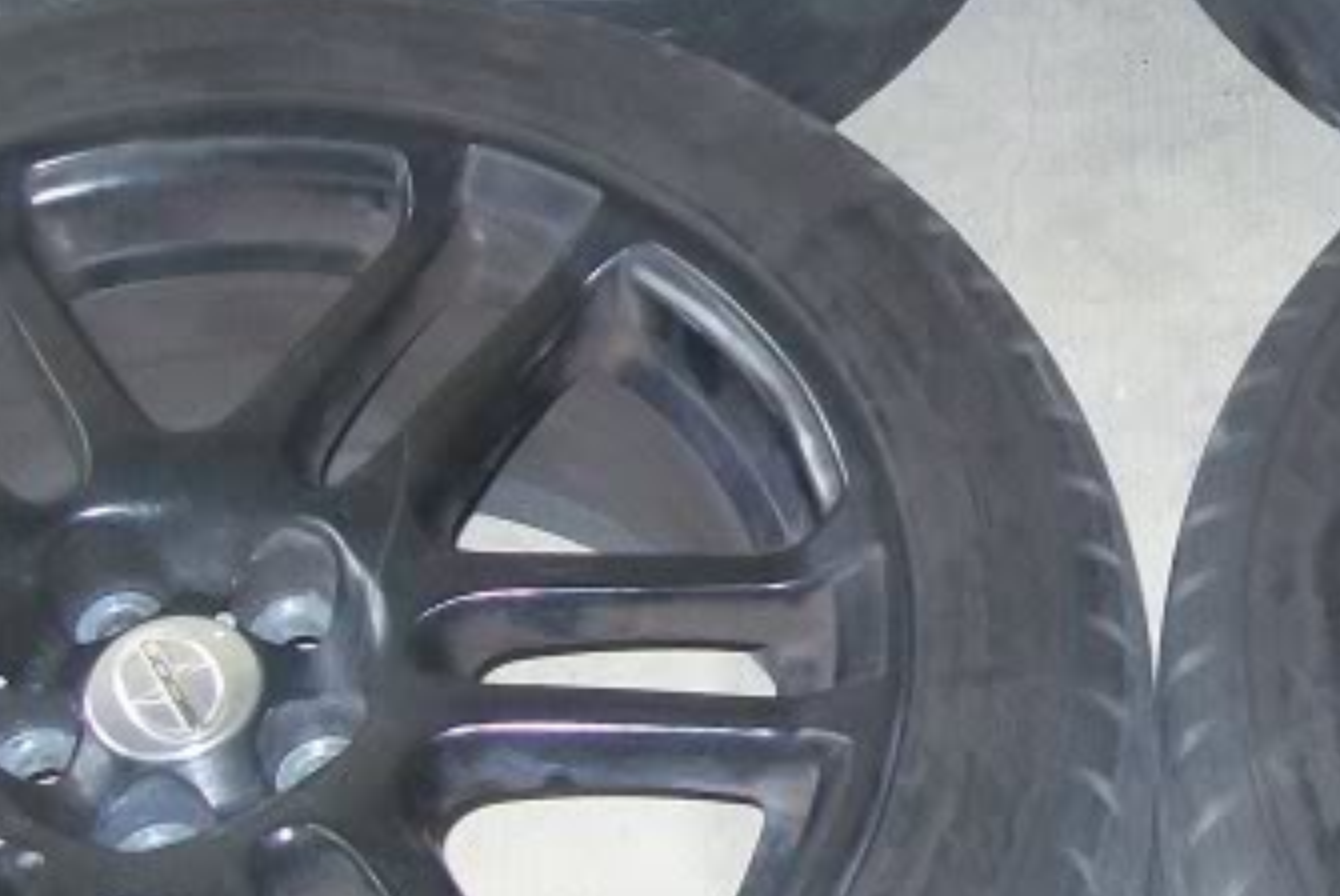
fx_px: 4023
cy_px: 272
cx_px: 1184
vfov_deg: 12.7
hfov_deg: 18.6
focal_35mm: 108
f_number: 2.7
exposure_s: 1/125
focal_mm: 6.1
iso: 200
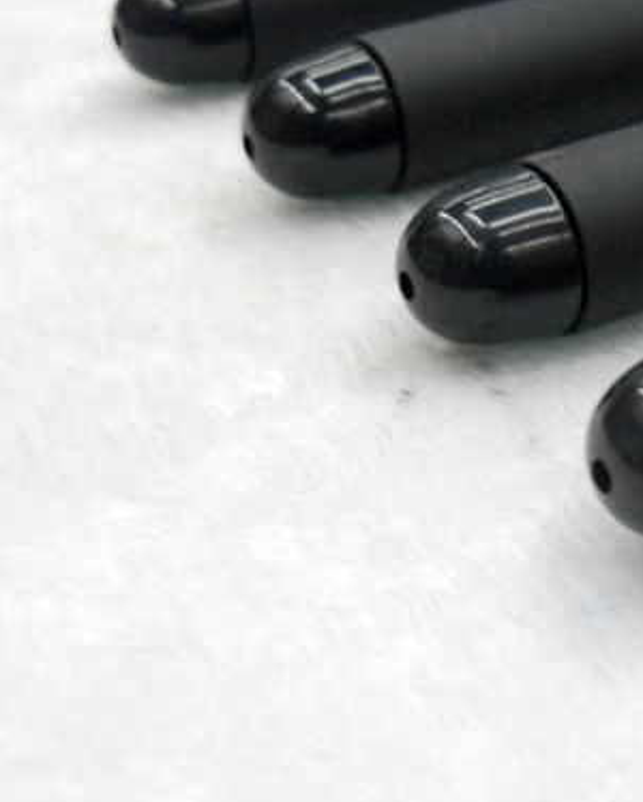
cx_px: 684
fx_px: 1734
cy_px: 362
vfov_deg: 26.0
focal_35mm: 73
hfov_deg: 20.2
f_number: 2.8
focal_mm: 6.2
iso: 120
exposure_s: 1/30
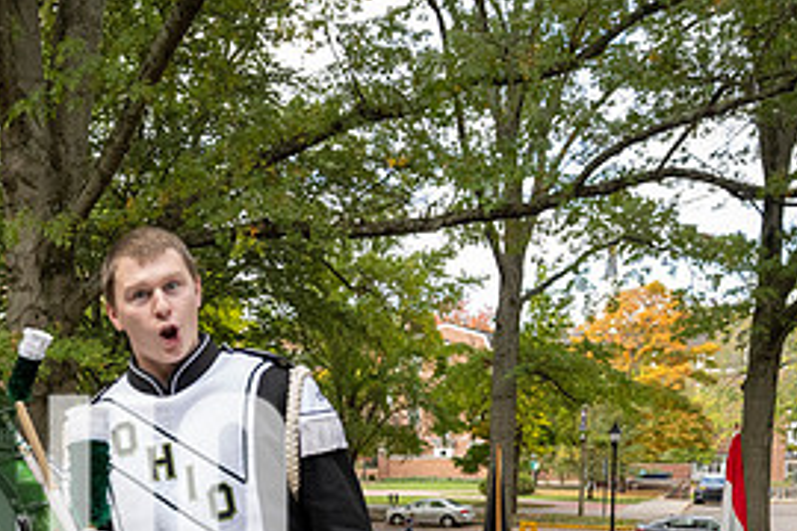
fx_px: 974
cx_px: 65
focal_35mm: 44
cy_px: 532
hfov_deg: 40.7
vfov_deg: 28.6
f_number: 4
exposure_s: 1/1000
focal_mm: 20.5
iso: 1000
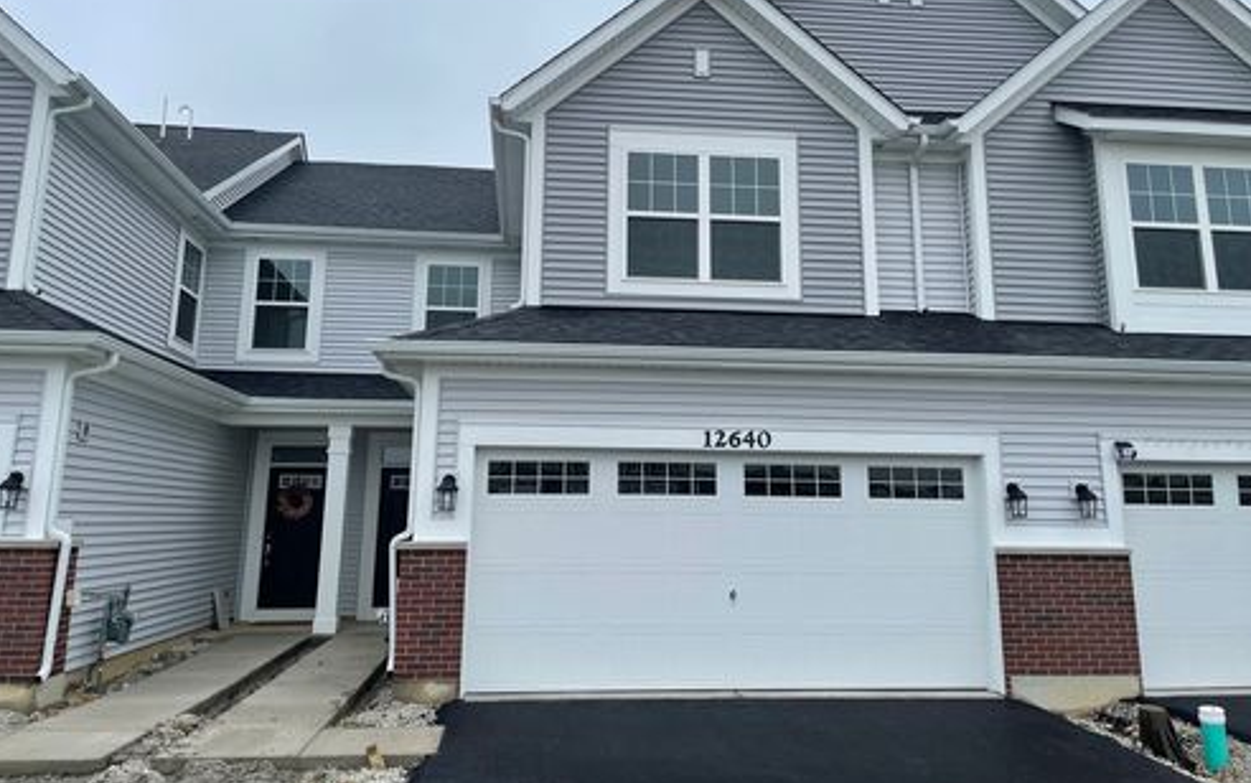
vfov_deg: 44.4
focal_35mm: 28
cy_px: 317
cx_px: 626
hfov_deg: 66.4
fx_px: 955
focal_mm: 4.2
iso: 32
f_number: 1.6
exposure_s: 1/1916
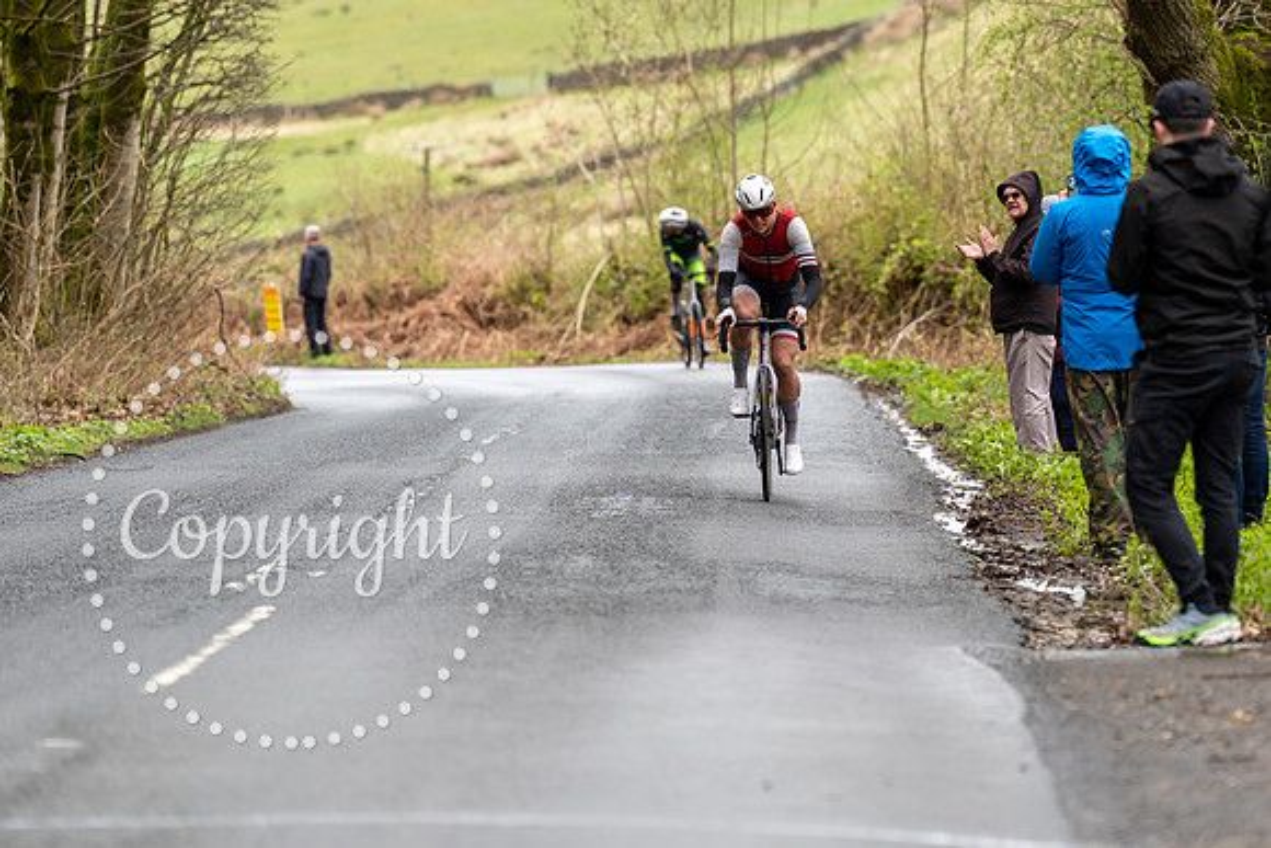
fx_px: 8481
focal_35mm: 240
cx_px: 898
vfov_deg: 5.7
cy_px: 249
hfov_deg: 8.6
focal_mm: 170
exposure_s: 1/1000
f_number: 3.5
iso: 500
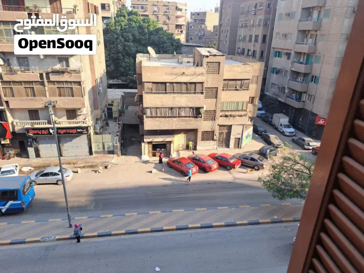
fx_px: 252
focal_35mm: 24
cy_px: 136
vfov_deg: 56.8
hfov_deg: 71.6
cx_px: 182
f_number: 1.8
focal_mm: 5.23
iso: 50
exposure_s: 1/203
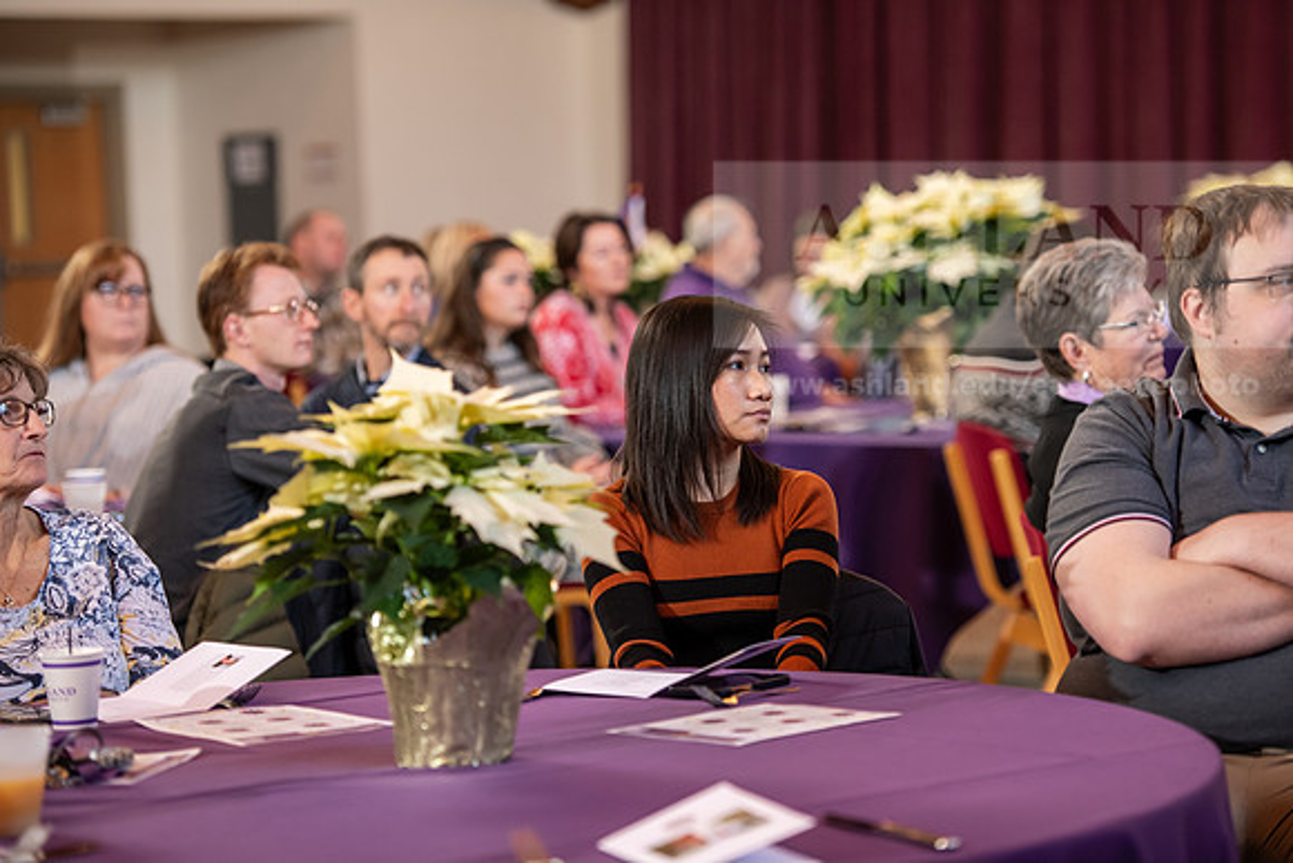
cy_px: 432
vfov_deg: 11.4
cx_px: 646
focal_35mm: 120
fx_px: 4311
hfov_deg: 17.1
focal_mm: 120
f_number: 3.2
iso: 1250
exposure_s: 1/200
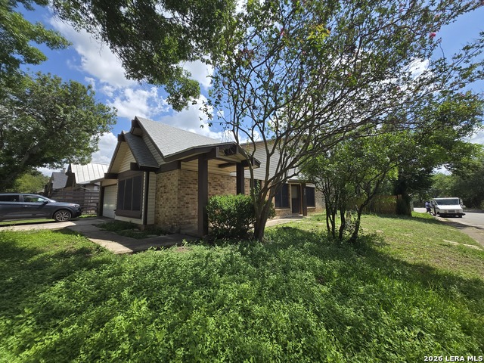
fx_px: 182
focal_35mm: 13
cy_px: 182
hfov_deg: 106.2
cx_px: 242
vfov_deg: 89.9
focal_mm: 1.7
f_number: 2.2
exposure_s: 1/989
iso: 25
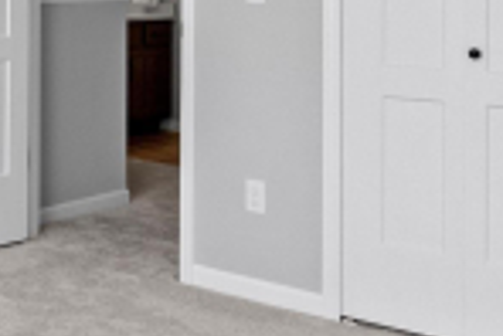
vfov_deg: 17.5
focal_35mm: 76
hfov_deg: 23.7
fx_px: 1063
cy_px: -10
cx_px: -136
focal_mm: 10
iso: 800
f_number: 5
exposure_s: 1/50
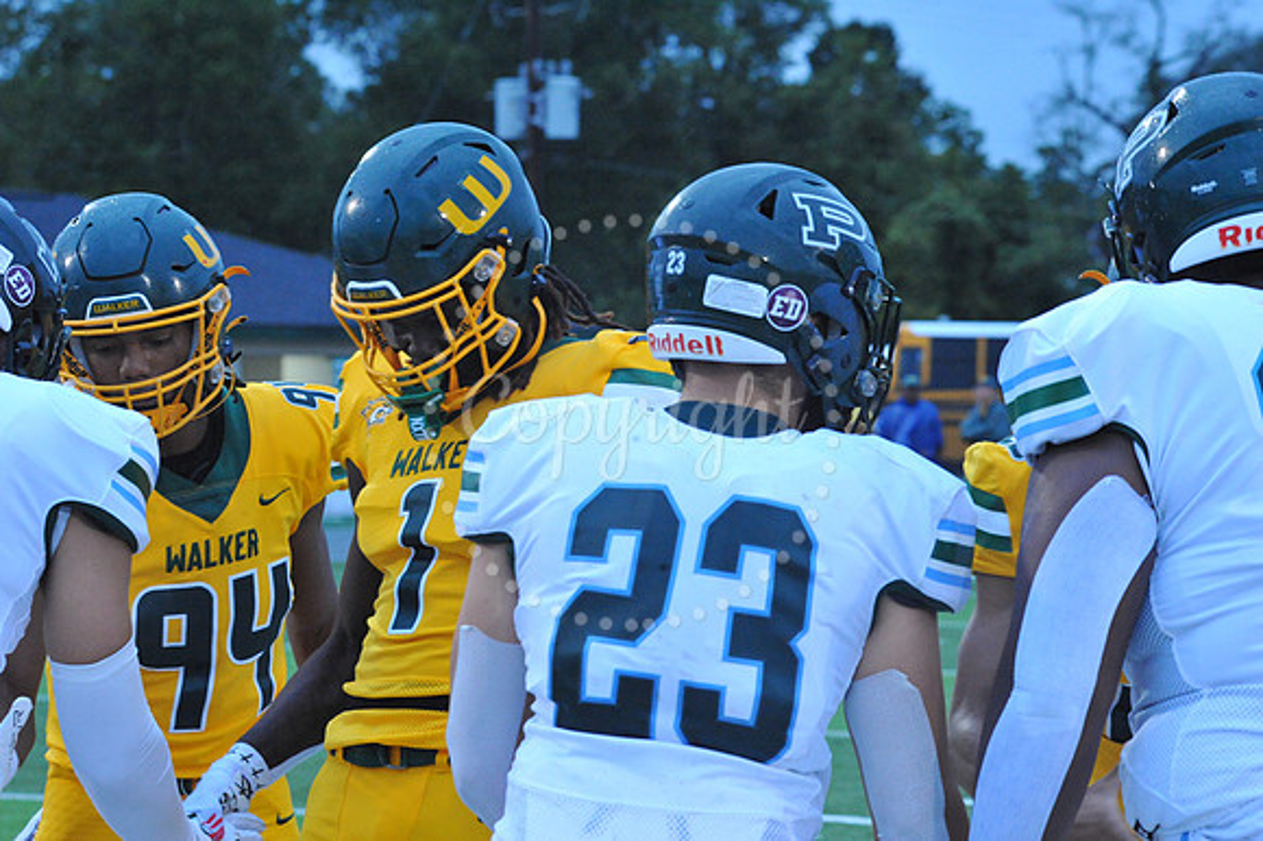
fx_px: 5259
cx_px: 632
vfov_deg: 9.1
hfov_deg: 13.7
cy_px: 420
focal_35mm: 150
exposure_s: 1/200
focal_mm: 150
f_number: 11
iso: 6400
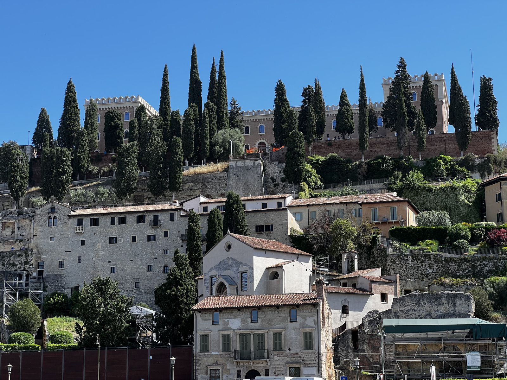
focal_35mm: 77
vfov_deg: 19.1
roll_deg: +0.7
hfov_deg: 25.3
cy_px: 190
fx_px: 1128
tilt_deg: +12.5
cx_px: 254
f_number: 2.8
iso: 32
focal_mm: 9
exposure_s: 1/451
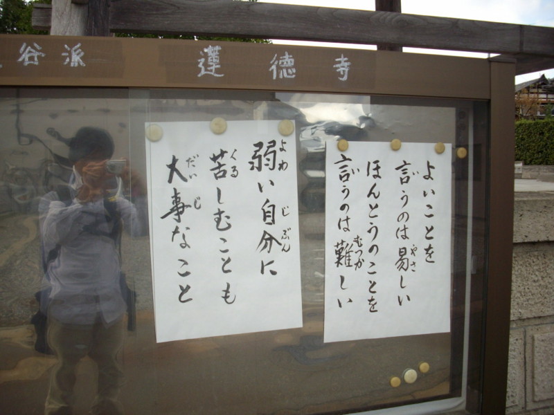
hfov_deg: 50.1
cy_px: 208
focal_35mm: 37
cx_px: 277
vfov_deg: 38.7
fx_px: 592
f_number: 2.8
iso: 80
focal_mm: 6.2
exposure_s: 1/320
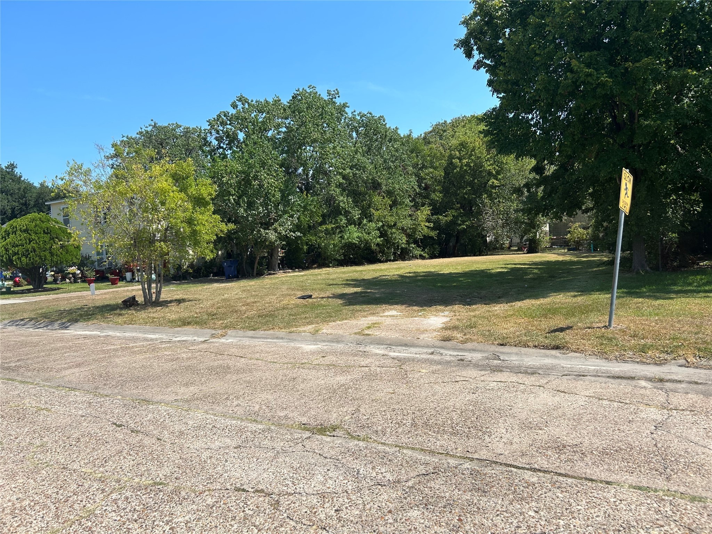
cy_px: 267
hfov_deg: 67.3
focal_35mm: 26
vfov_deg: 53.1
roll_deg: +3.3
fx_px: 535
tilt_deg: -0.7
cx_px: 356
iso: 50
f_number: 1.5
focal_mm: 5.7
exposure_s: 1/3831
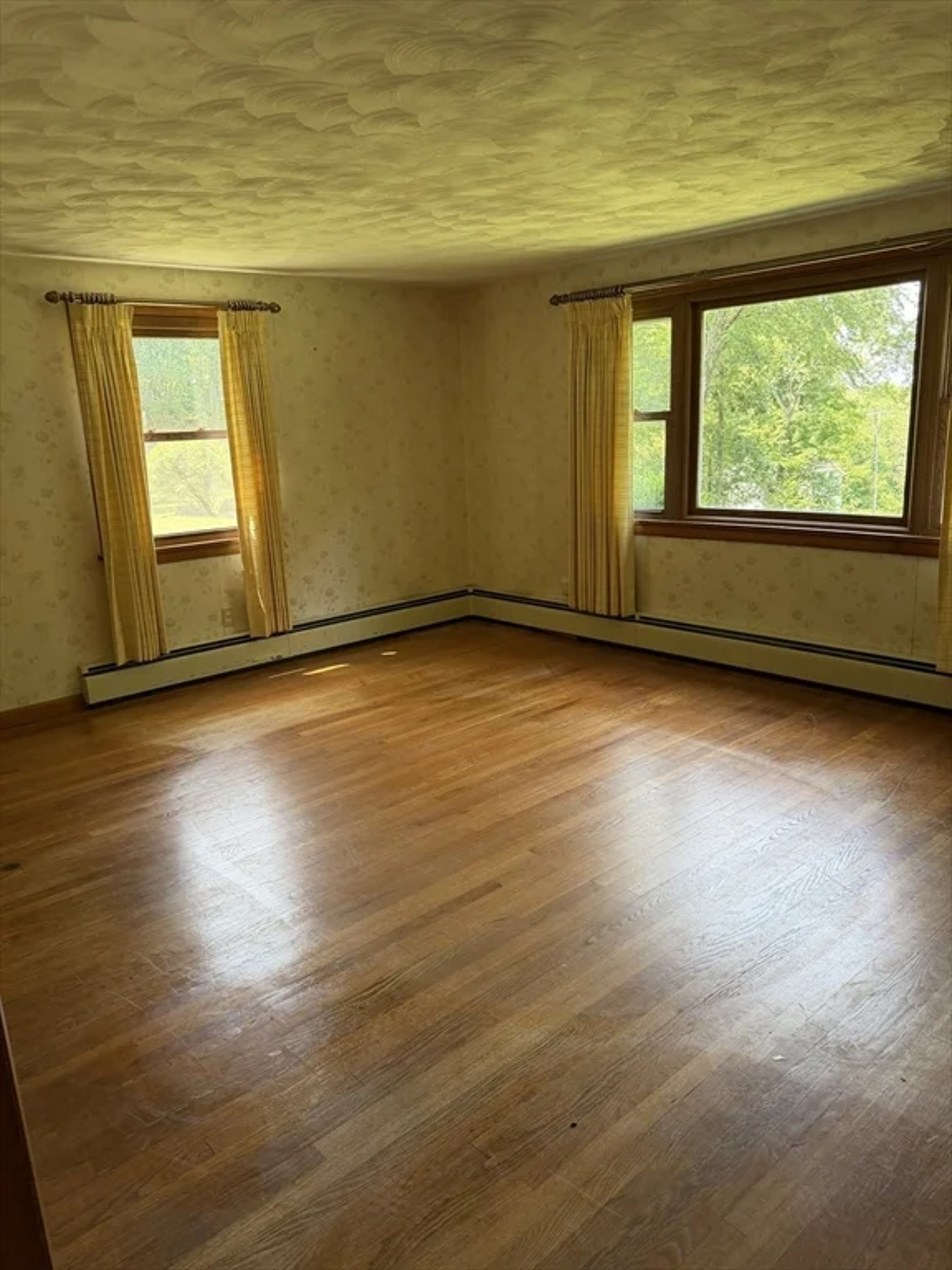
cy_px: 635
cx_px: 476
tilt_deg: -13.9
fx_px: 880
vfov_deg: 71.6
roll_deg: +3.2
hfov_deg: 56.8
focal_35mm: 24
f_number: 1.78
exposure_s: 1/146
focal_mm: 6.76
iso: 160
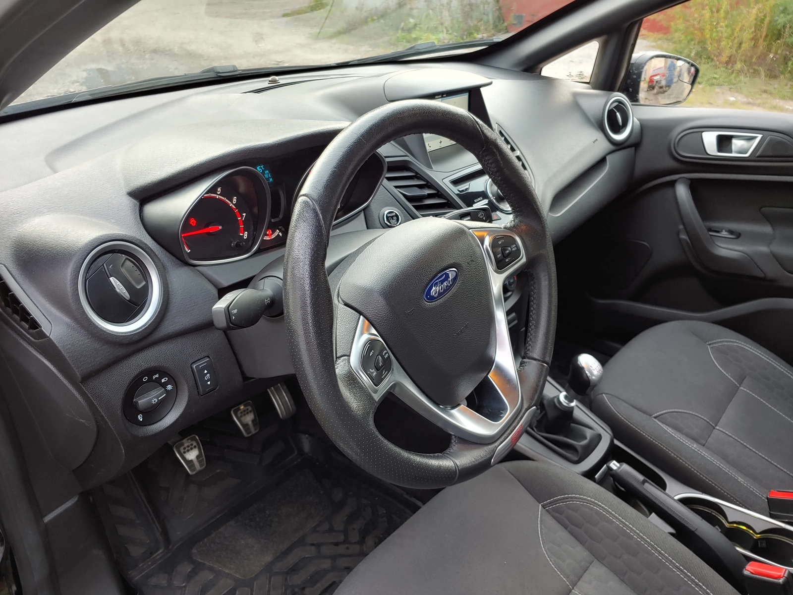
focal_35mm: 25
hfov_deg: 69.4
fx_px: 573
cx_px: 396
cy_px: 298
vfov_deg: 54.9
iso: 100
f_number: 1.5
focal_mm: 4.23
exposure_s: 1/100
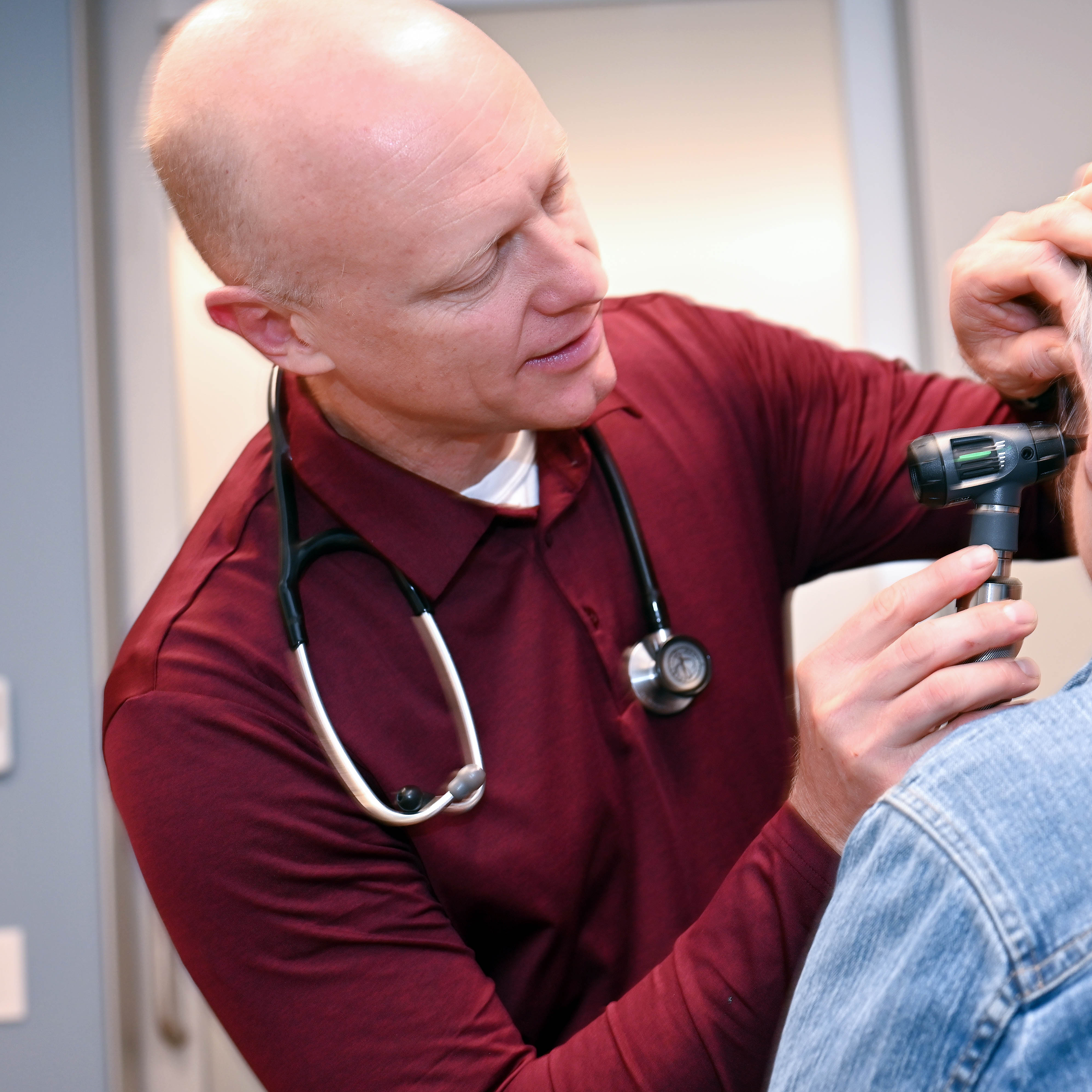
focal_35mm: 64
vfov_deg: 26.9
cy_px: 548
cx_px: 770
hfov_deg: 26.7
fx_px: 2284
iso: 450
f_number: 4
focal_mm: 50
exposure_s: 1/60
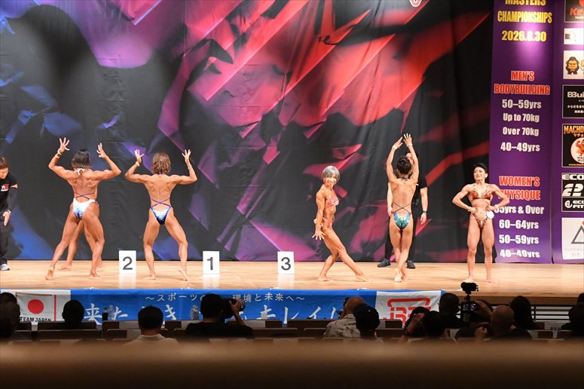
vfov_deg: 13.0
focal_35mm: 105
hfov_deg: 19.5
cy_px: 194
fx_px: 1703
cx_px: 292
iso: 9000
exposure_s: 1/400
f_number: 5.6
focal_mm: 70
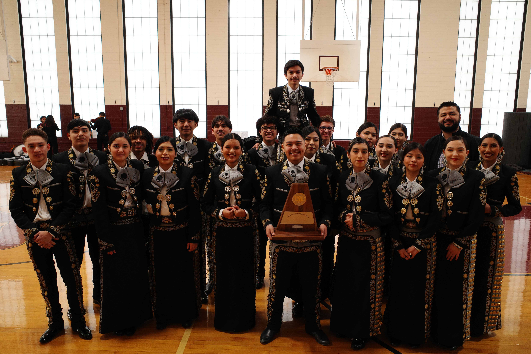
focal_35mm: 28
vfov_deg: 46.4
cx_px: 266
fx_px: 413
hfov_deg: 65.5
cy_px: 177
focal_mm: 18.3
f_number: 4
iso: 1000
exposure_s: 1/80
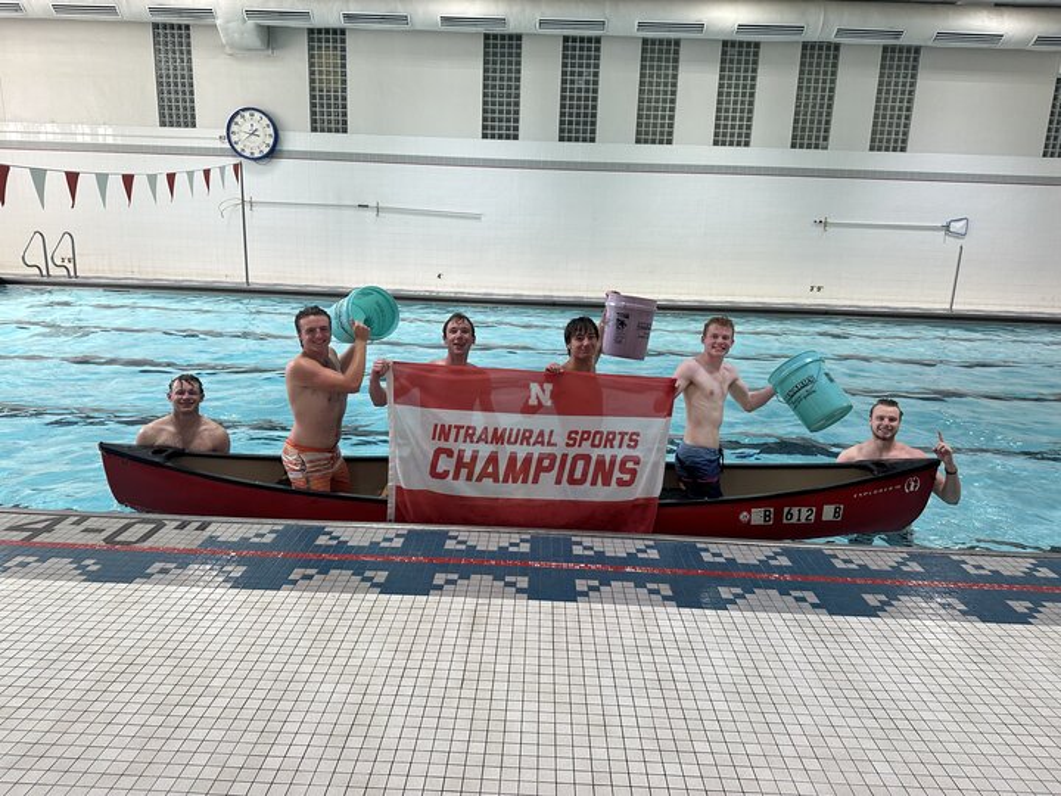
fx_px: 736
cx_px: 530
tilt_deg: -12.4
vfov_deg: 56.8
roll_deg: -2.4
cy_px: 398
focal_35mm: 24
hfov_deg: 71.6
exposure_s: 1/120
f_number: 1.78
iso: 125
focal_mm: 6.86
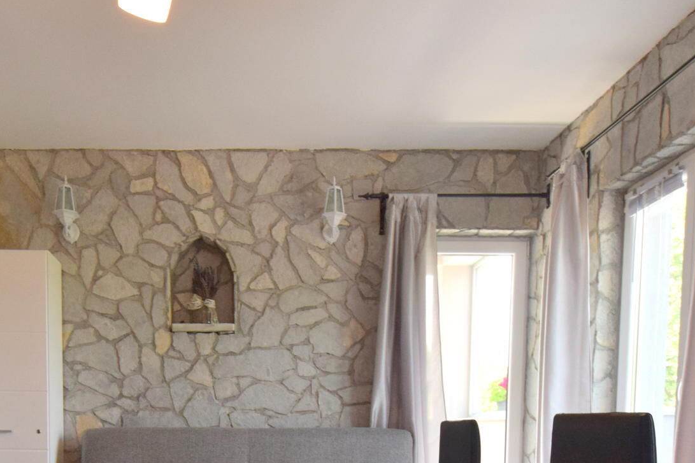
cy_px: 457
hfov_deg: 56.3
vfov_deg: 36.2
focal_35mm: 33
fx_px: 637
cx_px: 244
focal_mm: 10
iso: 800
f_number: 5
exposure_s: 1/200
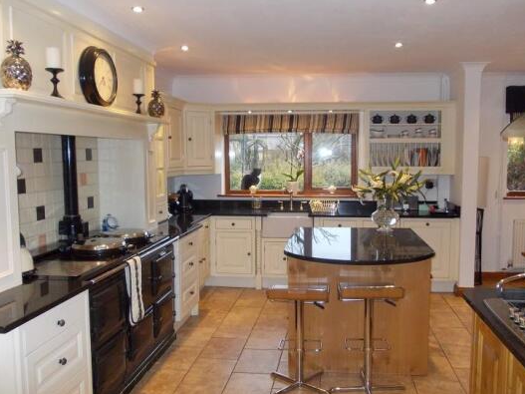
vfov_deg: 45.4
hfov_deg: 58.3
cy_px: 200
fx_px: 470
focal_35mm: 31
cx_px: 287
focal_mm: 4
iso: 200
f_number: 2.7
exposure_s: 1/25
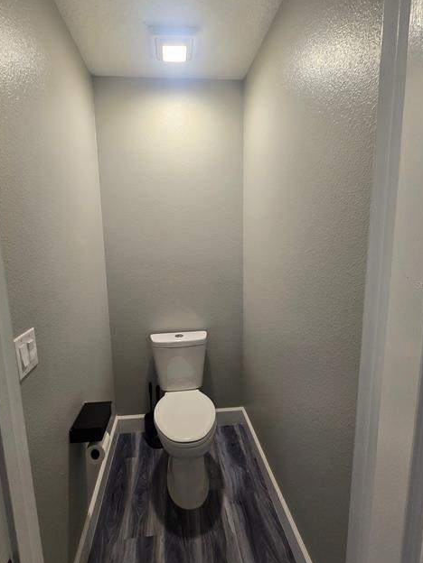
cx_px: 196
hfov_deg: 78.0
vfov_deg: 94.5
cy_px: 284
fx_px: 261
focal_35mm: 16
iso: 200
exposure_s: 1/60
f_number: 2.2
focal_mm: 2.2
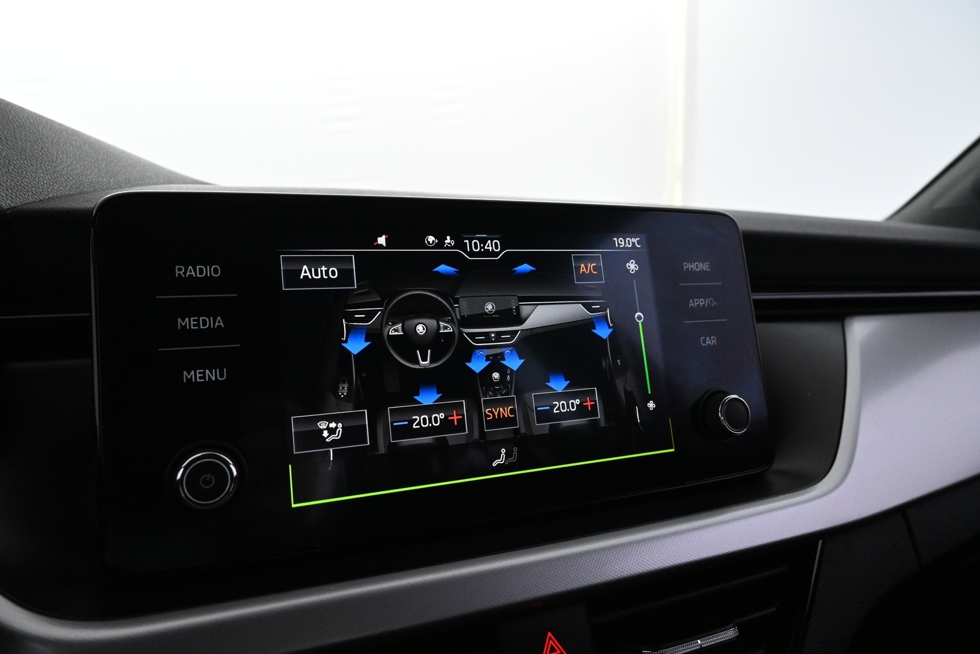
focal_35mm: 24
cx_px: 490
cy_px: 327
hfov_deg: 73.7
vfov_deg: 53.1
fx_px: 653
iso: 4000
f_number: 5.6
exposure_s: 1/125
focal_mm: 16
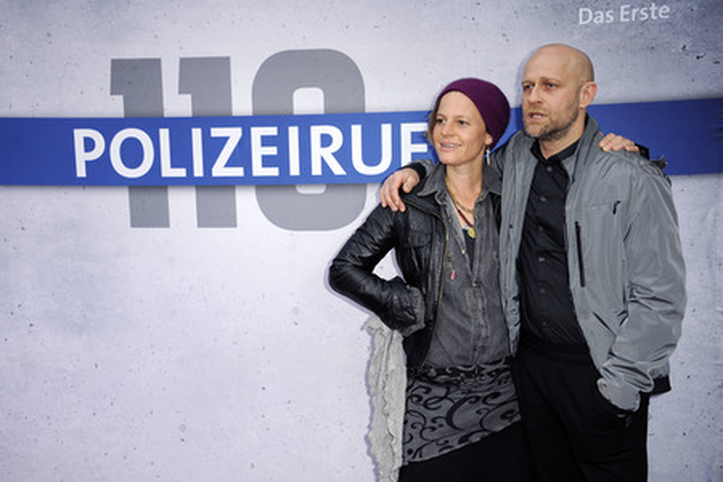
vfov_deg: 30.5
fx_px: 884
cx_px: 362
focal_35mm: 44
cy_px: 241
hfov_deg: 44.5
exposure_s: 1/200
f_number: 5.6
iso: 500
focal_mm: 44
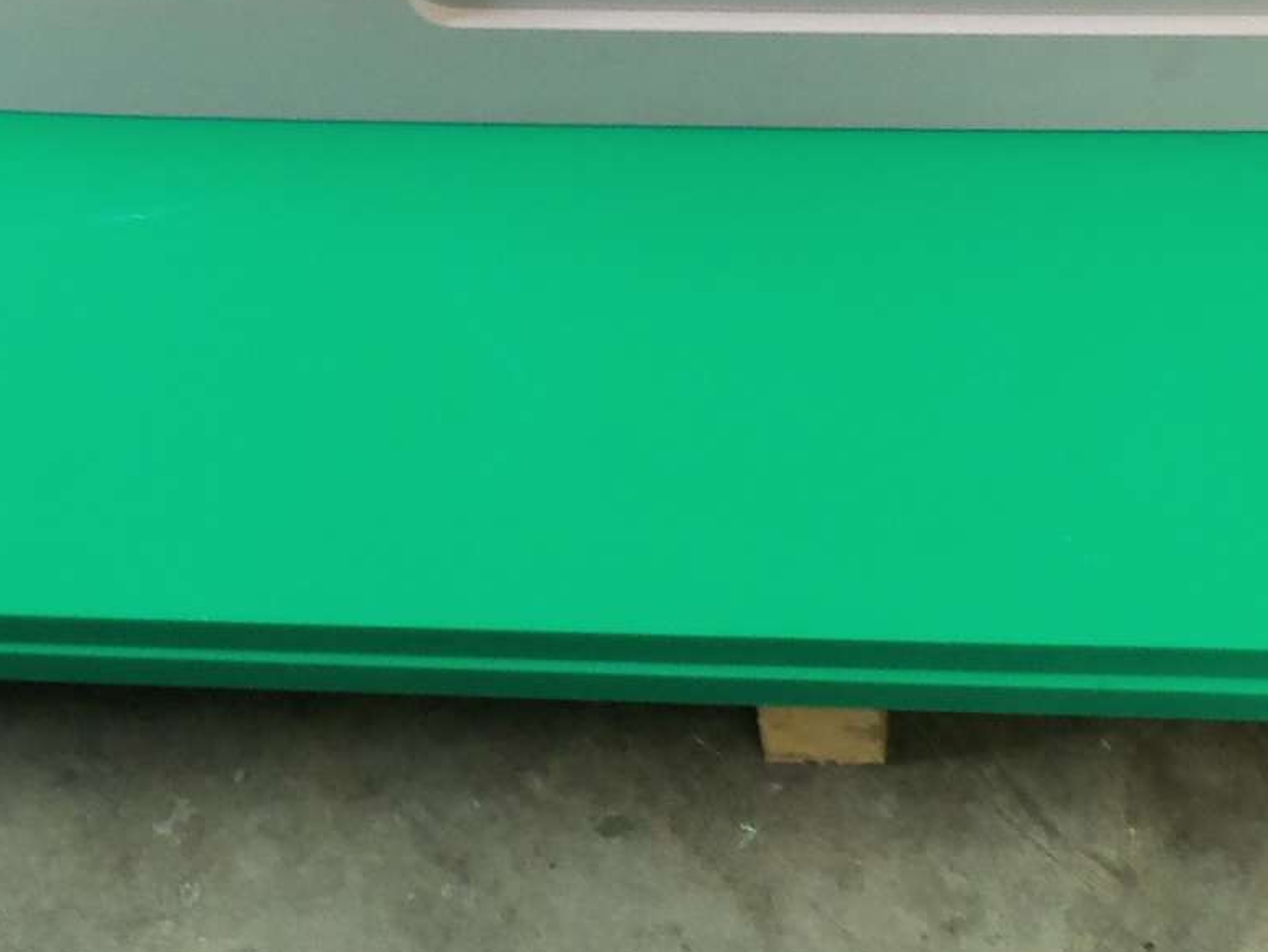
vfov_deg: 15.9
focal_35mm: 90
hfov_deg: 21.5
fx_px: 3297
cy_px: -148
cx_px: 992
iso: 80
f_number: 3.4
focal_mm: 5.2
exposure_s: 1/30
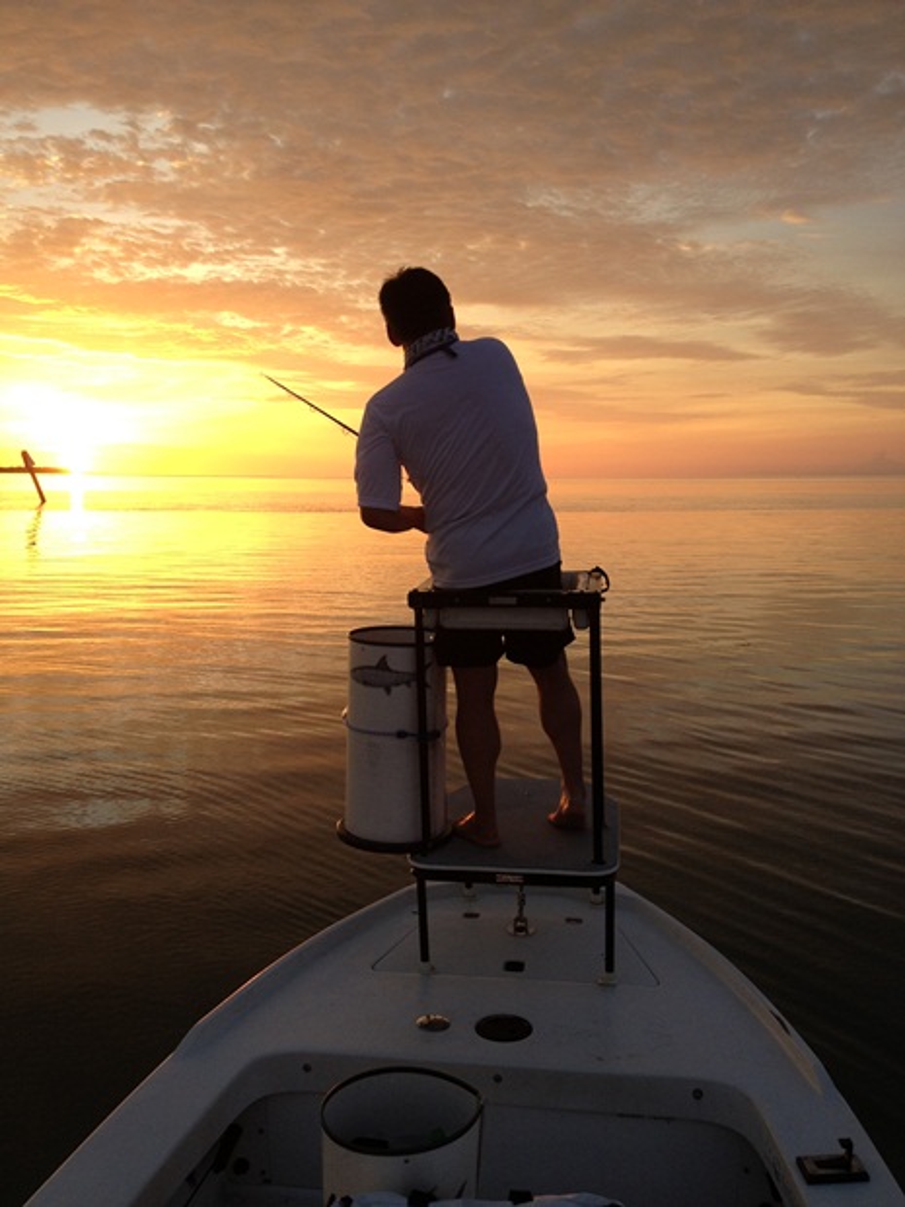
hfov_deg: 40.7
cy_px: 604
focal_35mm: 35
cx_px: 452
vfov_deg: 52.6
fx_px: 1220
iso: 64
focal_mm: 4.28
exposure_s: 1/221
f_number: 2.4
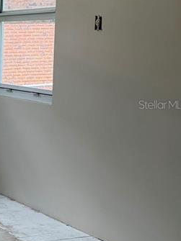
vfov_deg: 22.8
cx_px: -135
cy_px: 104
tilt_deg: -6.1
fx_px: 600
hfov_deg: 15.1
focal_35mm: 86
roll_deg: +0.0
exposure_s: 1/217
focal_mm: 6.76
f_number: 1.78
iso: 80
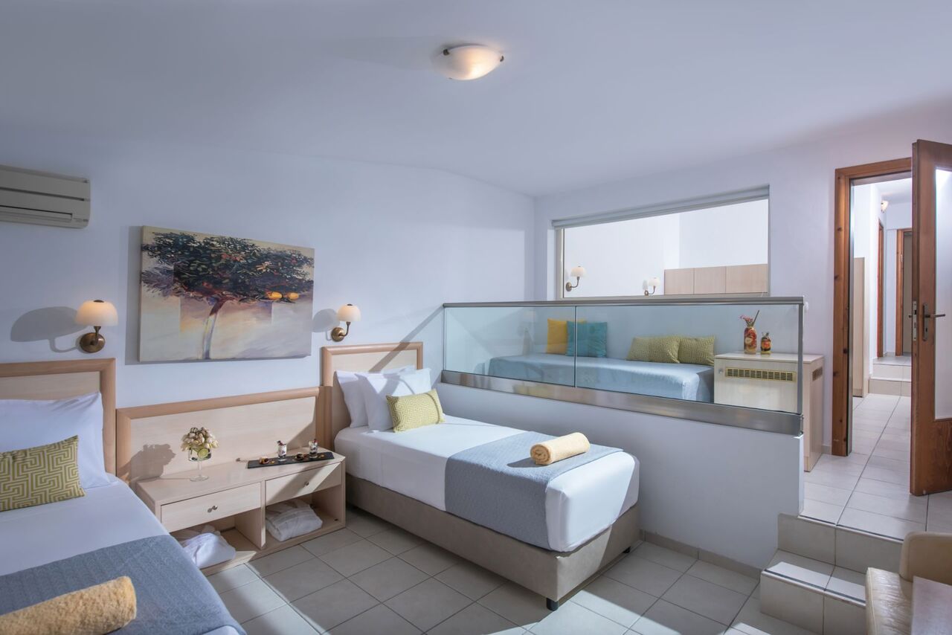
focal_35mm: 19
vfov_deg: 64.6
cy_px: 318
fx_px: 503
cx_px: 476
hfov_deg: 86.9
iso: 100
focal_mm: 19
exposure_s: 1/250
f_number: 8
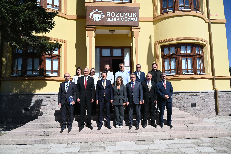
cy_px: 77
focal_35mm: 24
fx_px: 154
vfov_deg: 53.1
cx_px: 116
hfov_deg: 73.7
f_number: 6.3
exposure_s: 1/800
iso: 160
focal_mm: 24
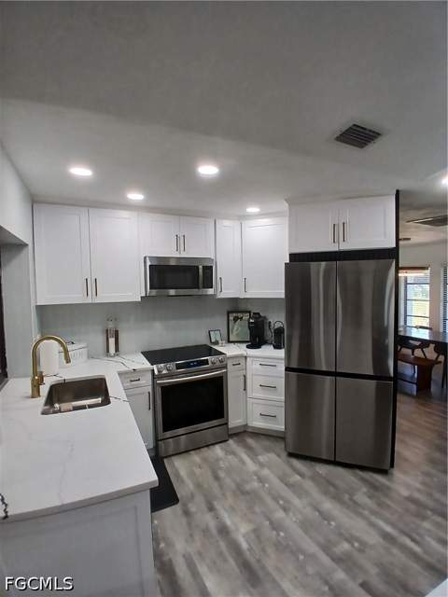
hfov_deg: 74.7
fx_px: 293
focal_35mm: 17
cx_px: 224
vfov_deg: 91.0
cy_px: 298
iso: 100
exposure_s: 1/60
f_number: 2.2
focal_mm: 1.4
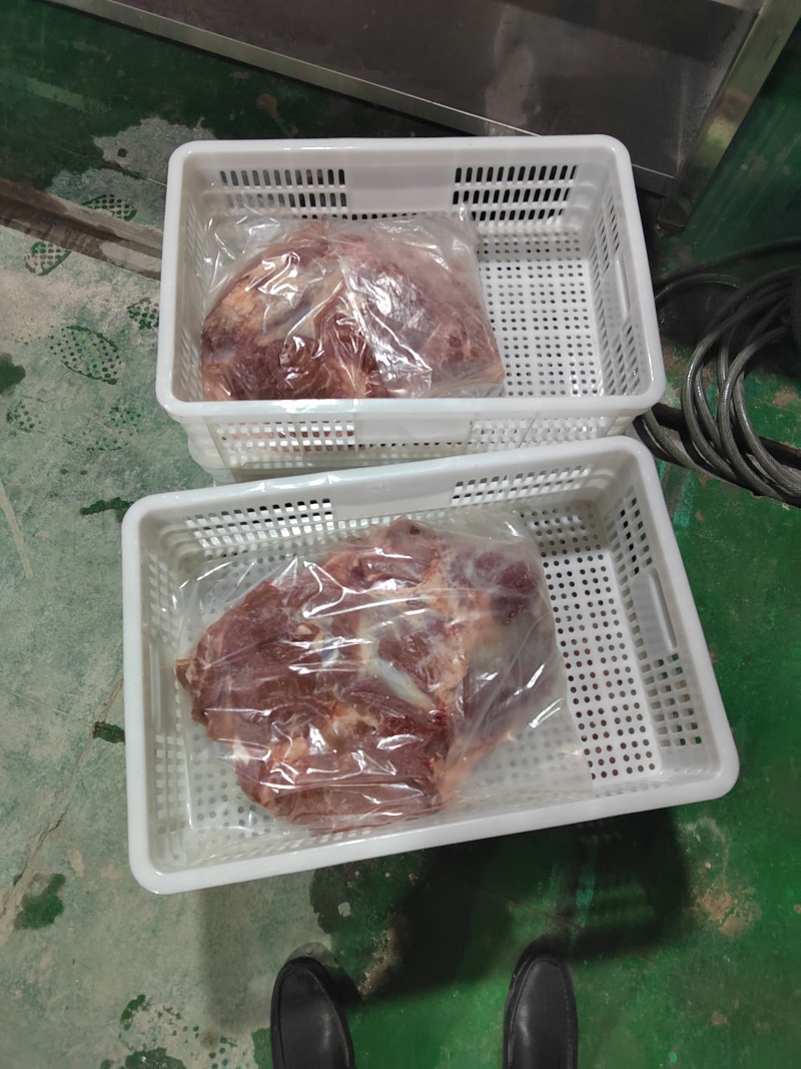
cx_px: 400
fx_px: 710
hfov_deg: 58.9
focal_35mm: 23
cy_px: 534
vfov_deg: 73.9
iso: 2113
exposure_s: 1/100
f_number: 1.9
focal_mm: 5.52
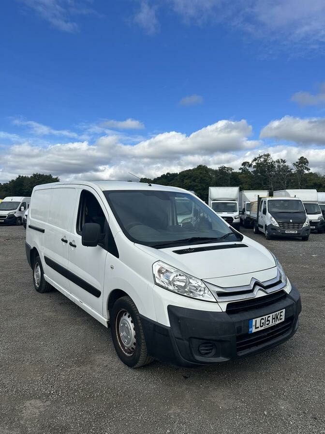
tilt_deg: -2.6
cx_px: 162
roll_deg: +0.4
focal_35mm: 24
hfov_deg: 56.8
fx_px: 300
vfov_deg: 71.6
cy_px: 217
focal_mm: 6.86
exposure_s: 1/5525
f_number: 1.78
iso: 80
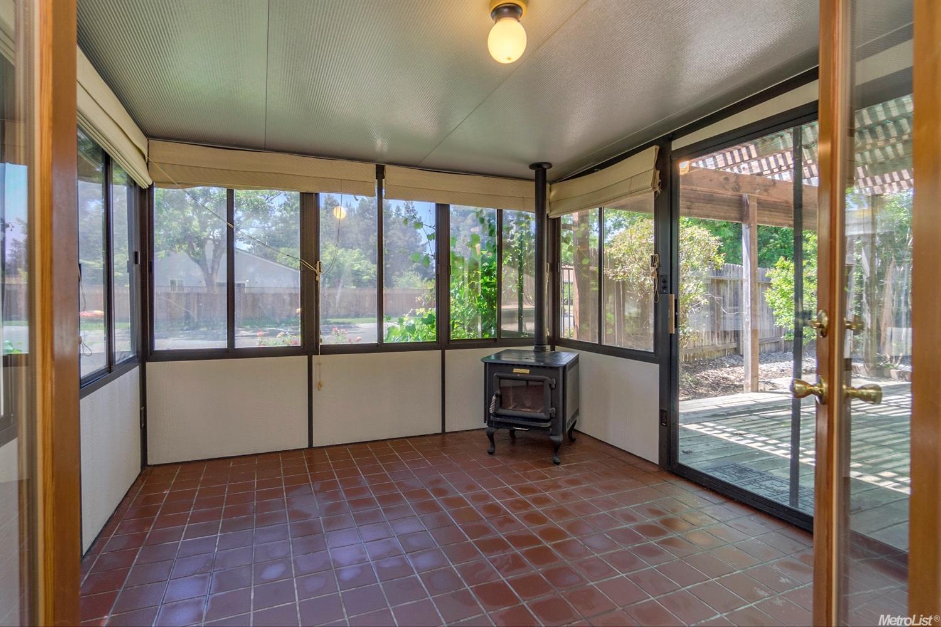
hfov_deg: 96.7
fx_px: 418
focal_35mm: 16
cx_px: 470
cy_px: 314
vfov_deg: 73.7
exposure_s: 1/50
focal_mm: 11
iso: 100
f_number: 5
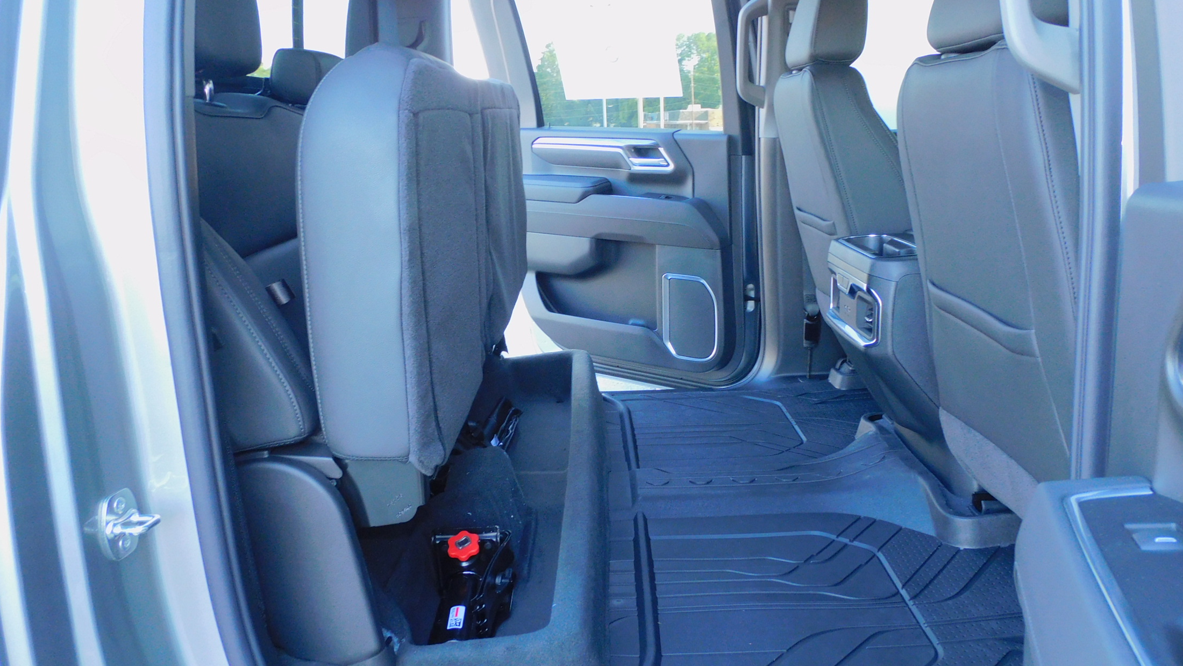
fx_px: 847
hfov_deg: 69.8
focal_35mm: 27
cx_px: 609
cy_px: 321
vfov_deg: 42.9
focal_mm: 4.3
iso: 200
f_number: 3.3
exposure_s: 1/30
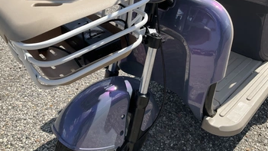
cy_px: 45
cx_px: 128
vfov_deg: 32.4
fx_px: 256
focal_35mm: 36
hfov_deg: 55.3
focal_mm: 3
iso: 25
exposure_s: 1/1377
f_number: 1.8
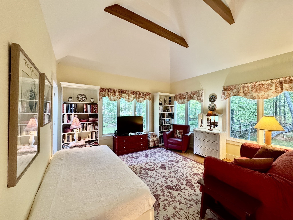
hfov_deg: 102.1
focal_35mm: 14
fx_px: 119
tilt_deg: -0.2
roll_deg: -0.5
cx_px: 146
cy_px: 110
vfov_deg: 85.7
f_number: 2.2
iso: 400
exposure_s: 1/60
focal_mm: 2.22
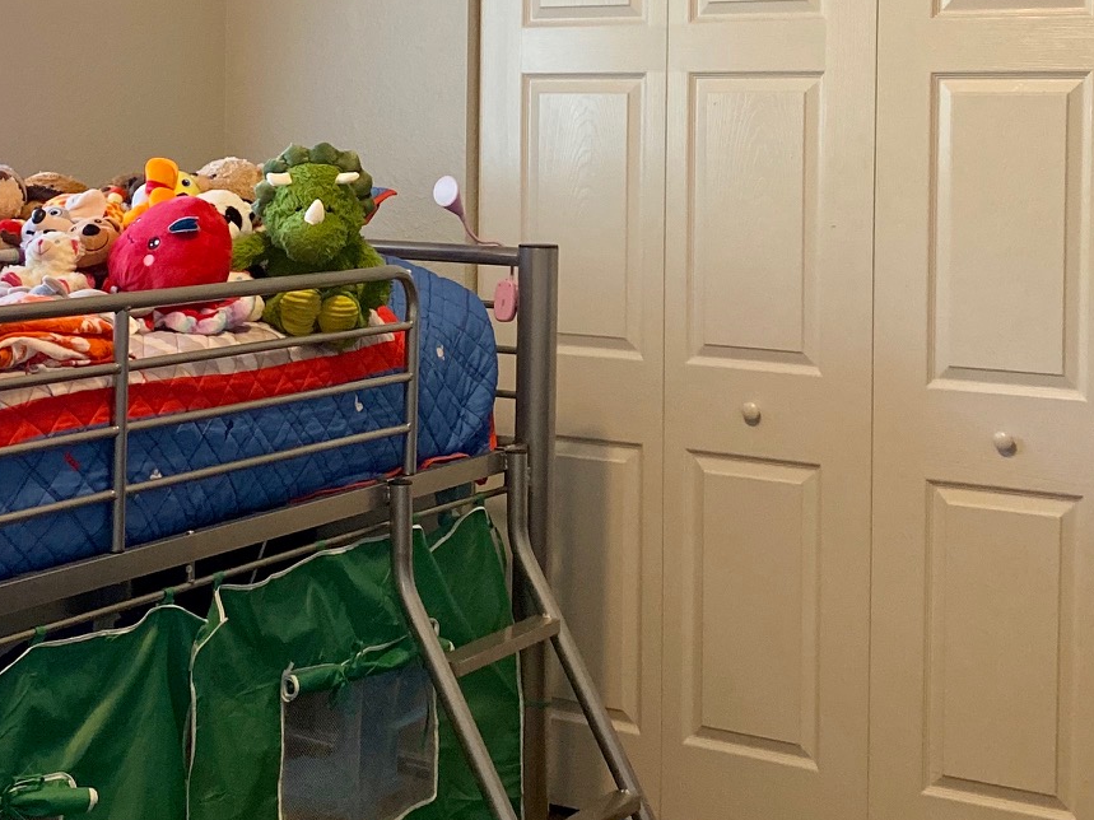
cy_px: 172
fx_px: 1928
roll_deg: -0.7
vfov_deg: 23.7
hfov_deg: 31.6
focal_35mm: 61
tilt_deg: -1.3
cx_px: 416
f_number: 1.8
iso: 250
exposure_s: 1/60
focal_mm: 4.25
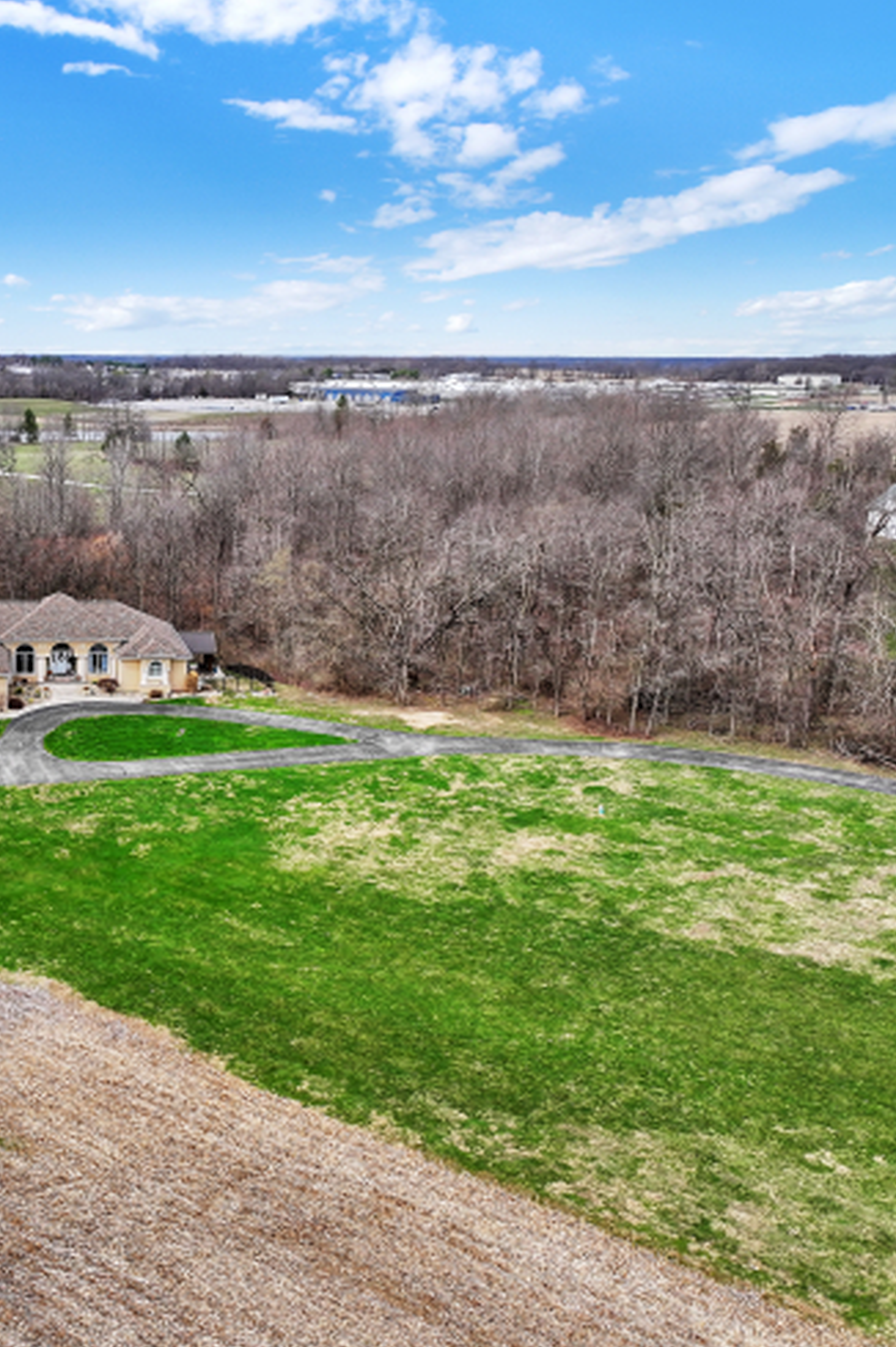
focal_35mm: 34
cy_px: 665
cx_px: 51
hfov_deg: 35.9
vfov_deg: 55.8
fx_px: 1271
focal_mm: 12.29
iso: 110
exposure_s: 1/1600
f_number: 2.8
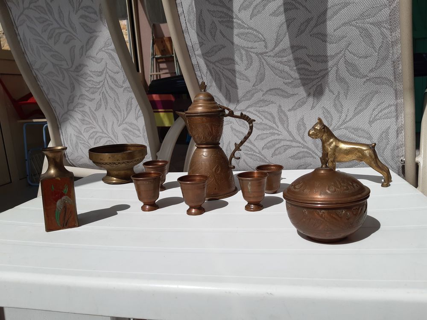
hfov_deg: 67.3
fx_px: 321
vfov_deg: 53.1
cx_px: 214
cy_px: 160
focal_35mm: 26
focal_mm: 3.92
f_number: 1.7
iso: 40
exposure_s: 1/3509
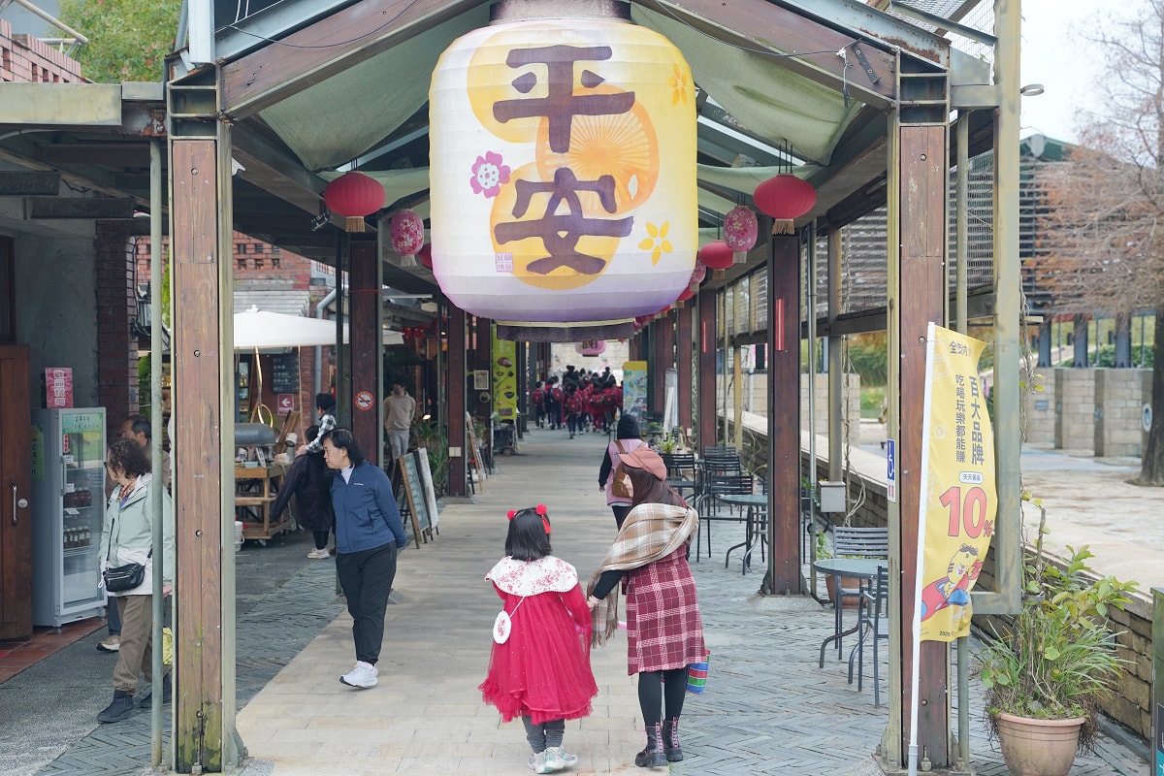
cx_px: 582
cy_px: 388
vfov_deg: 26.5
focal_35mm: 51
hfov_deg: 38.9
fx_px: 1649
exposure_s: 1/160
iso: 640
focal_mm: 51
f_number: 4
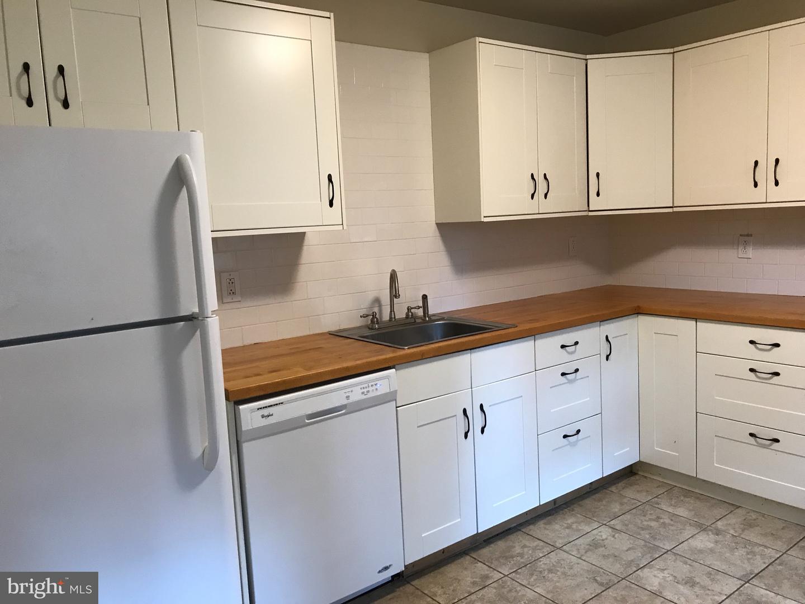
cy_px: 302
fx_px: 651
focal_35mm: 28
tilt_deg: -7.2
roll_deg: +2.8
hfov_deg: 63.4
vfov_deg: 49.7
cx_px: 402
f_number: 1.8
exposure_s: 1/15
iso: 40
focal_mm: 3.99
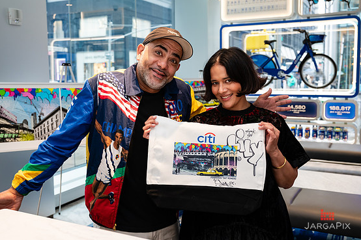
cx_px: 185
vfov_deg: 35.9
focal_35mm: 37
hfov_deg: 51.9
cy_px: 113
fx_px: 371
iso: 400
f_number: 4
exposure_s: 1/160
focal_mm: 34
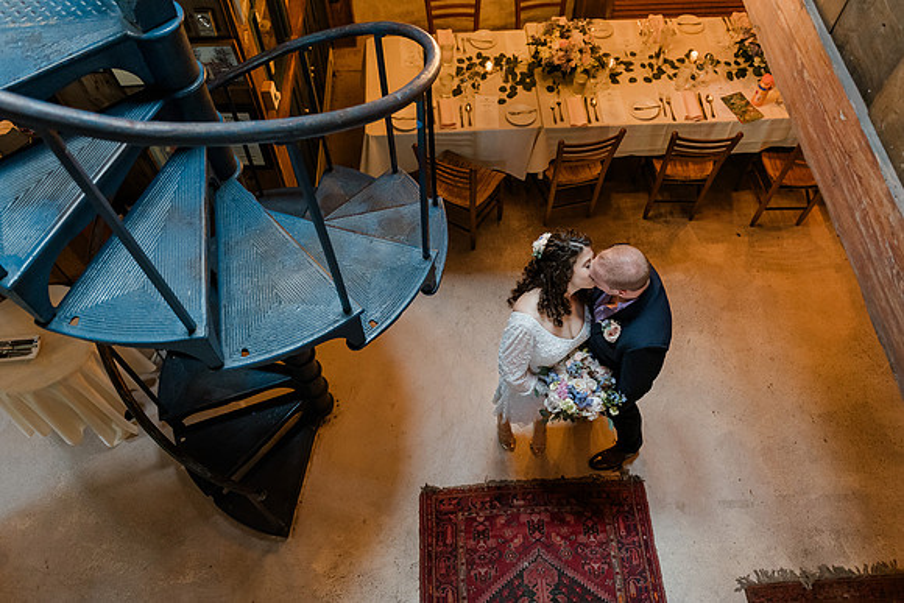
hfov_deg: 66.8
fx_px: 685
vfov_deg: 47.5
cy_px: 304
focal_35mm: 27
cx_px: 462
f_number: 2.8
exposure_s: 1/80
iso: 2000
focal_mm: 24
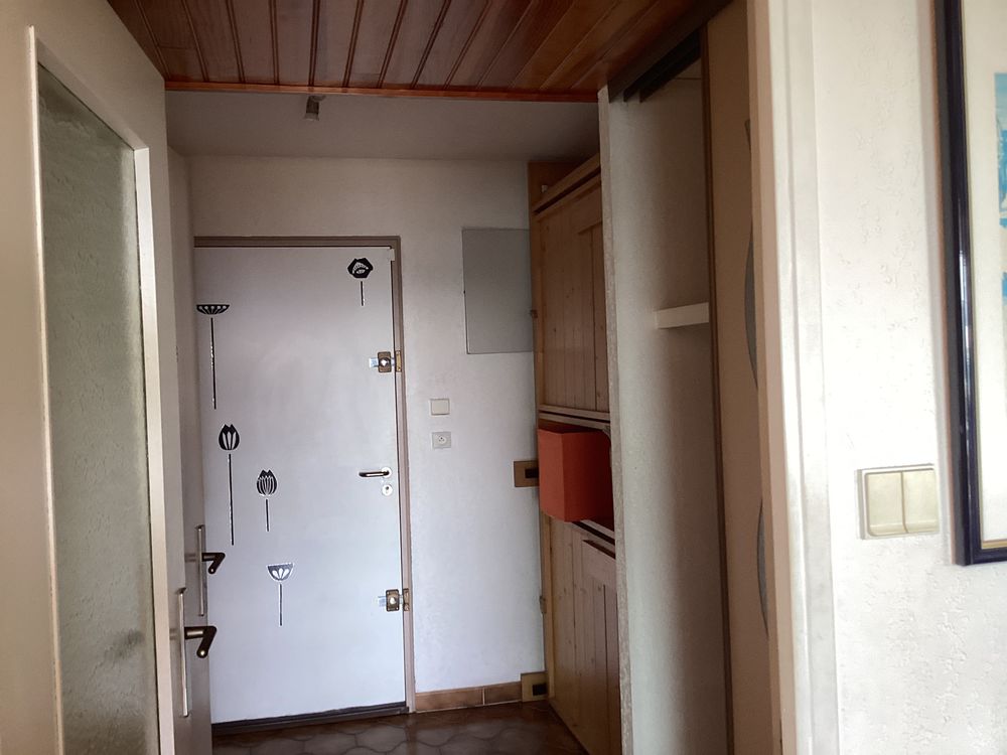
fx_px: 902
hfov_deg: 58.4
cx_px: 504
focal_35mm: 31
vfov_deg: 45.4
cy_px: 378
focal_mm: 3.3
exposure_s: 1/60
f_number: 2.4
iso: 80
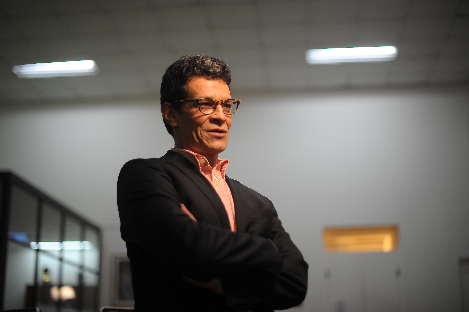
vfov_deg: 27.0
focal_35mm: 50
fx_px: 651
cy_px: 156
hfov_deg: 39.6
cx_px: 234
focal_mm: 50
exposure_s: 1/160
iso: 200
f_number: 1.4
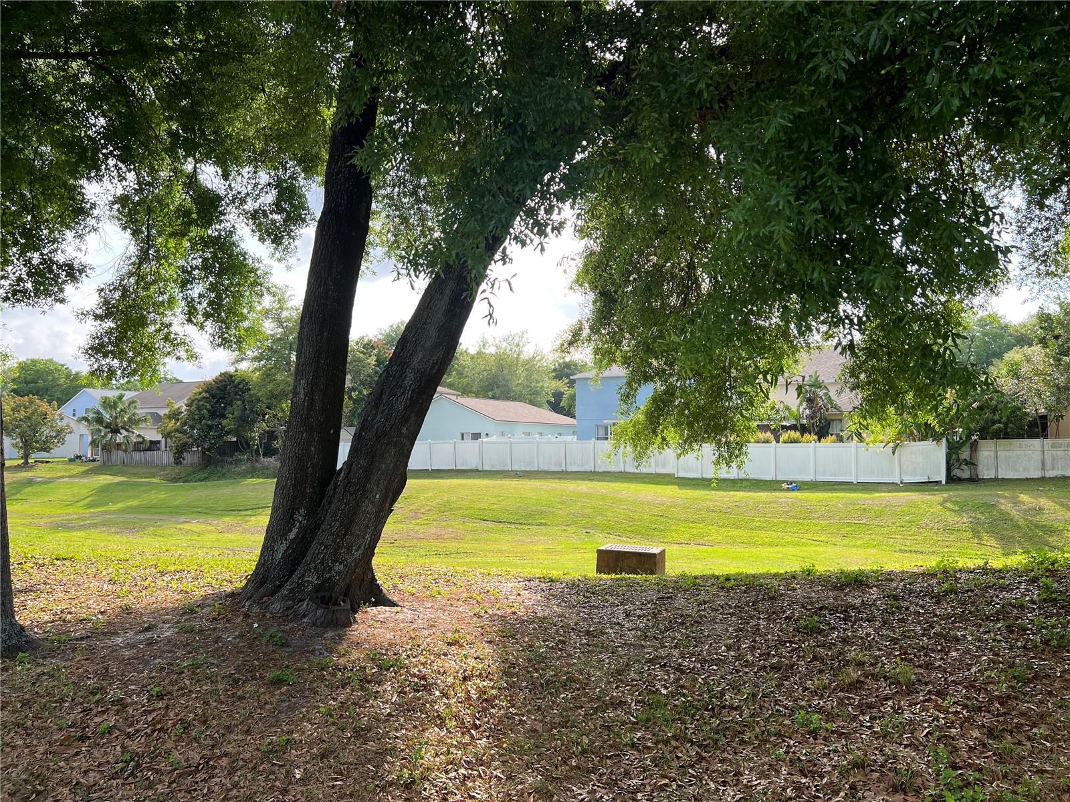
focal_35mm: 26
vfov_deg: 53.1
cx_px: 535
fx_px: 804
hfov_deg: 67.3
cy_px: 401
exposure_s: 1/1079
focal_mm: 5.7
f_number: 1.5
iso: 50
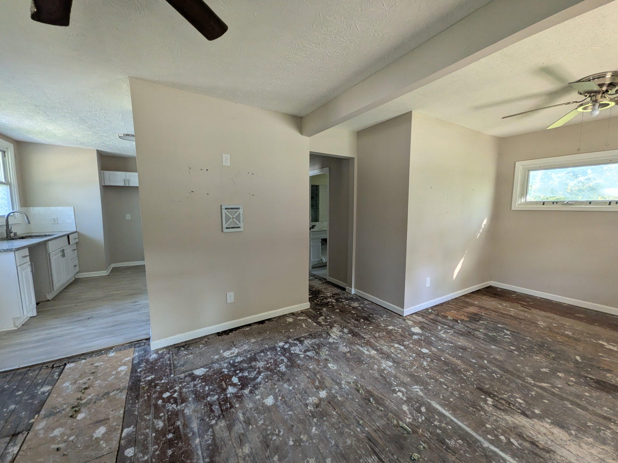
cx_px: 309
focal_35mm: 14
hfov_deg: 102.1
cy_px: 232
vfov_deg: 85.7
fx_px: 250
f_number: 2.2
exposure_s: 1/80.3
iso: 135
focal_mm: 1.85
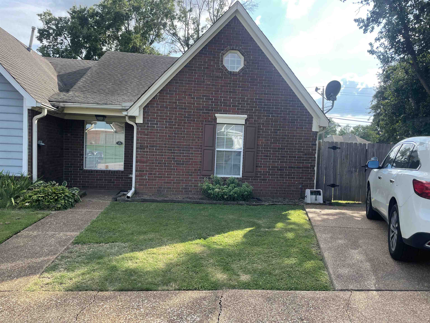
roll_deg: -2.8
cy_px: 162
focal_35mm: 26
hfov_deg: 67.3
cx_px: 215
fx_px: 323
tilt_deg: -3.1
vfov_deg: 53.1
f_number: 1.6
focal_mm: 4.2
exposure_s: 1/924
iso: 32
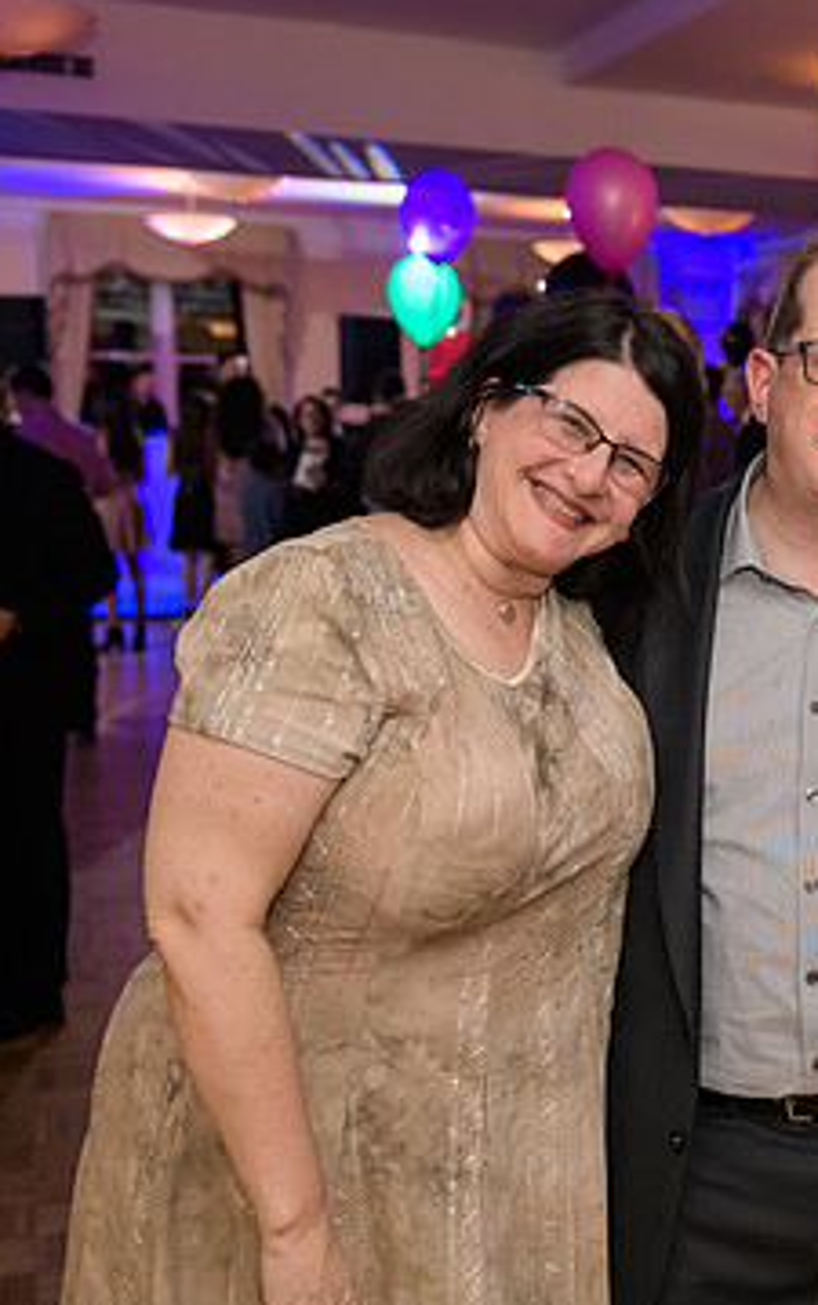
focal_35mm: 51
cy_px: 638
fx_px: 1815
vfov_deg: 39.5
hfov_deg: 24.3
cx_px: 814
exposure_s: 1/125
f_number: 3.2
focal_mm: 31
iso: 800
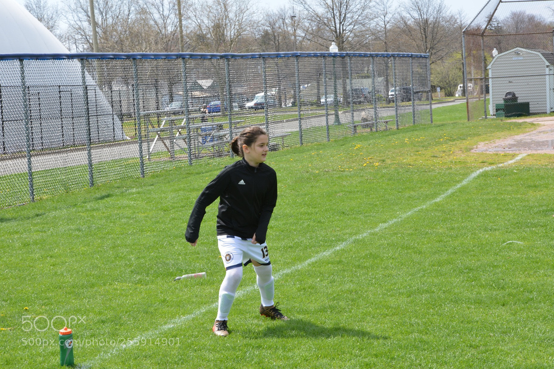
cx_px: 277
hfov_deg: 19.5
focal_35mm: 105
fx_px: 1616
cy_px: 184
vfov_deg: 13.0
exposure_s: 1/125
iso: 800
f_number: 22
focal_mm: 105
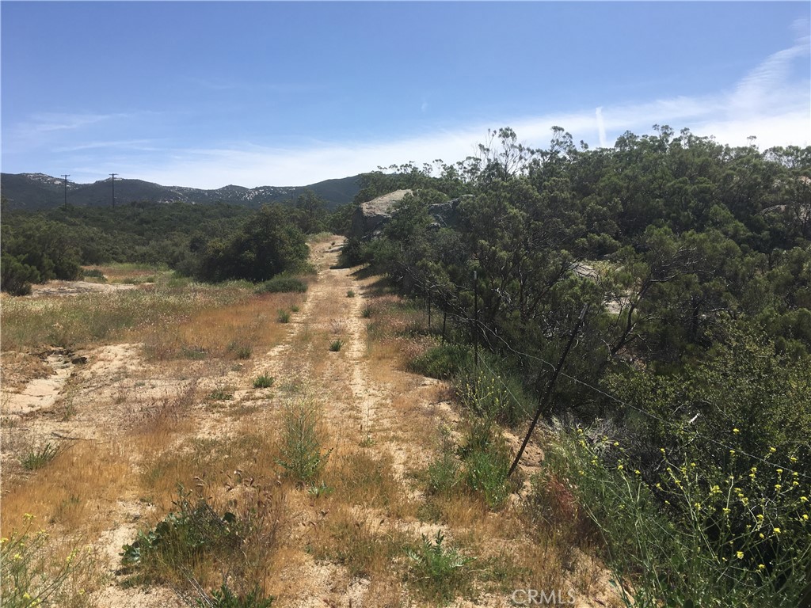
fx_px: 679
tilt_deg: -0.6
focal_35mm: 29
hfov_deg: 61.7
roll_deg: +0.2
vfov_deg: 48.2
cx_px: 406
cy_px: 304
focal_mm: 4.15
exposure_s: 1/1876
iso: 25
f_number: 2.2
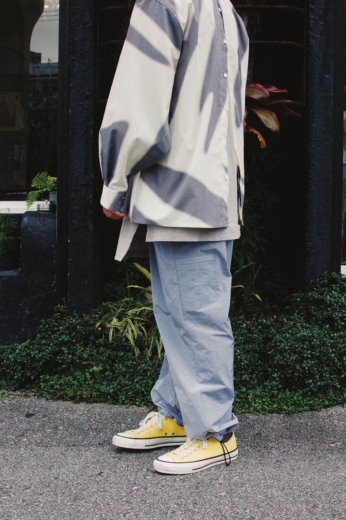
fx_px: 758
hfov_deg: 25.7
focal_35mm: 52
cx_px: 173
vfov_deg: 37.9
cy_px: 260
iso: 800
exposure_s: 1/250
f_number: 8
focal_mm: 35
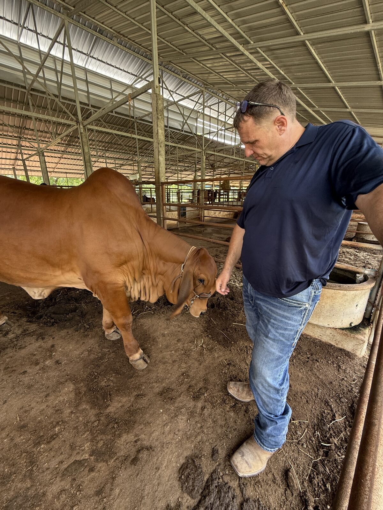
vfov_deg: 102.1
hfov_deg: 85.7
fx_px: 207
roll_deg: -0.1
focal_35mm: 14
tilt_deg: -16.8
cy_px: 255
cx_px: 192
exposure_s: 1/99
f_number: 2.2
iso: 100
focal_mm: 2.22
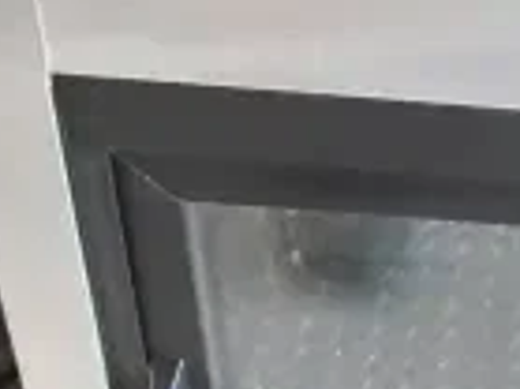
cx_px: 932
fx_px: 1711
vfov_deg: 12.8
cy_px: 368
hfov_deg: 15.0
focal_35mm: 114
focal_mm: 18
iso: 6400
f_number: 4
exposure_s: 1/60
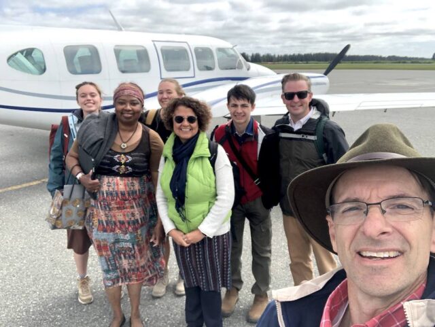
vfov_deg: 44.2
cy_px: 164
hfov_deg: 56.8
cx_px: 218
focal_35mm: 32
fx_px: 402
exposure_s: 1/505
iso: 20
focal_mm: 2.87
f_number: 2.2
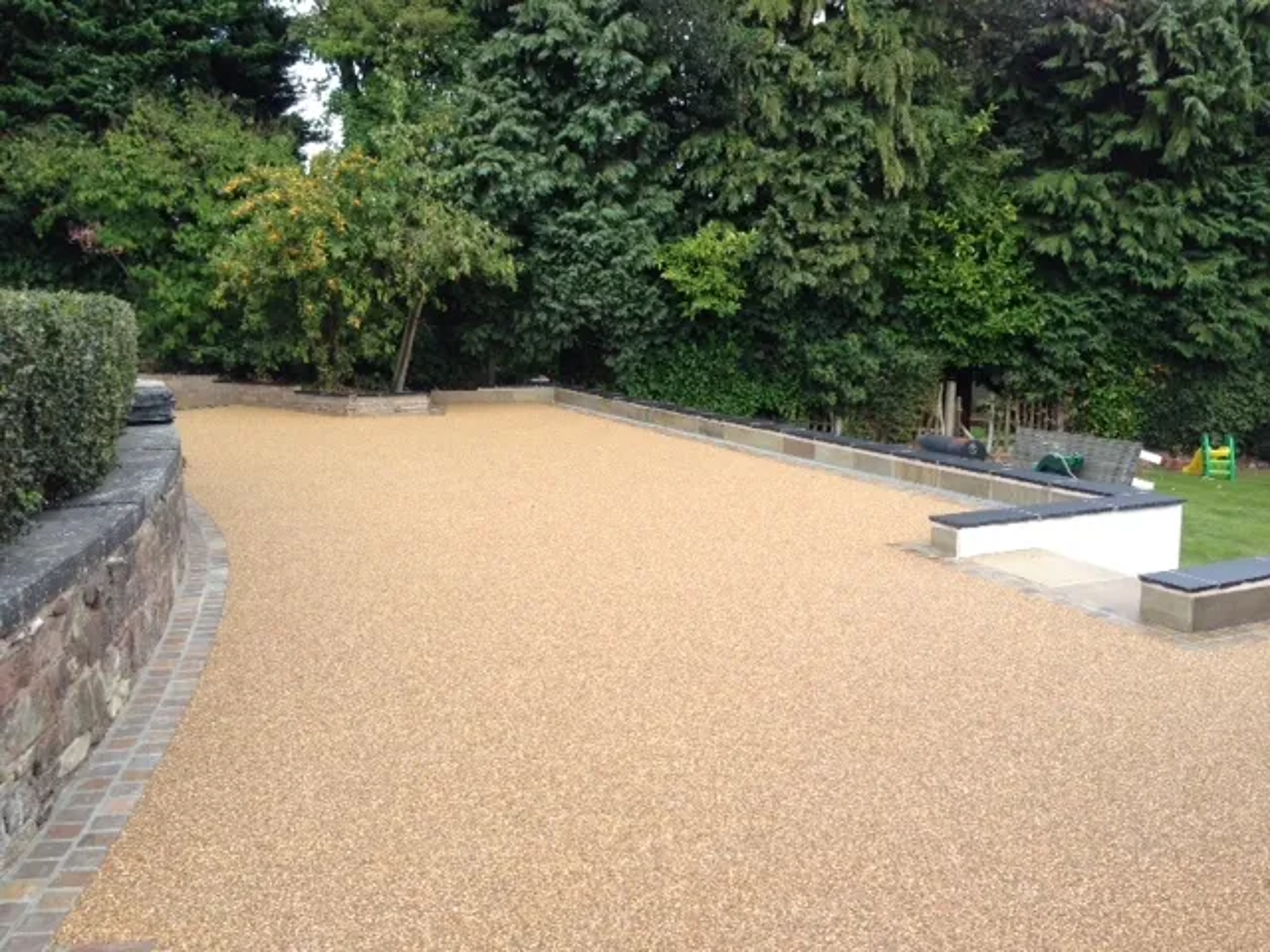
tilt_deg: -10.4
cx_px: 635
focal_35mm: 33
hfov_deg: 55.4
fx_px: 1211
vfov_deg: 42.9
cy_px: 476
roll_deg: +0.6
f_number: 2.4
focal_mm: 4.12
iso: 50
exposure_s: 1/259
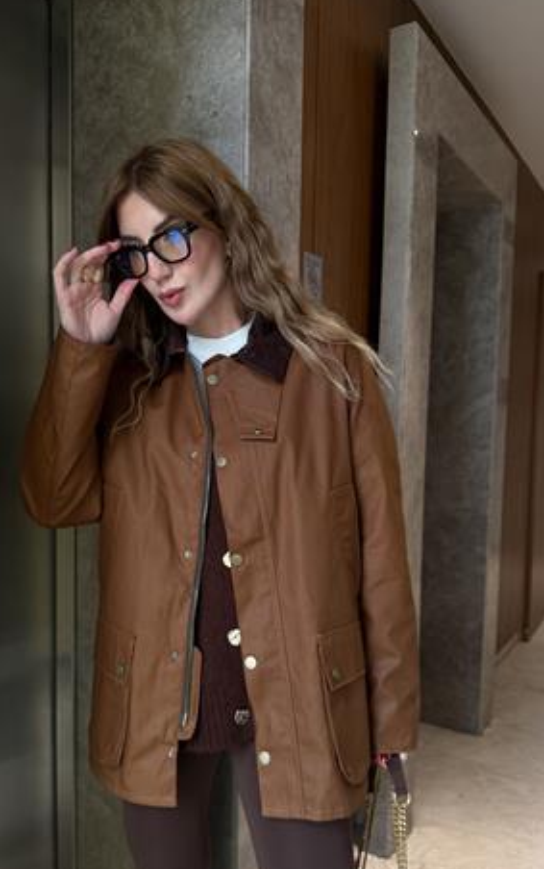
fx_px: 711
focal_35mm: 30
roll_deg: -1.8
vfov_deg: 62.7
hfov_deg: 41.7
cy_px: 487
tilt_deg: -3.1
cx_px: 225
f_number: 1.78
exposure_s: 1/60
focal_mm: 6.76
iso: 200
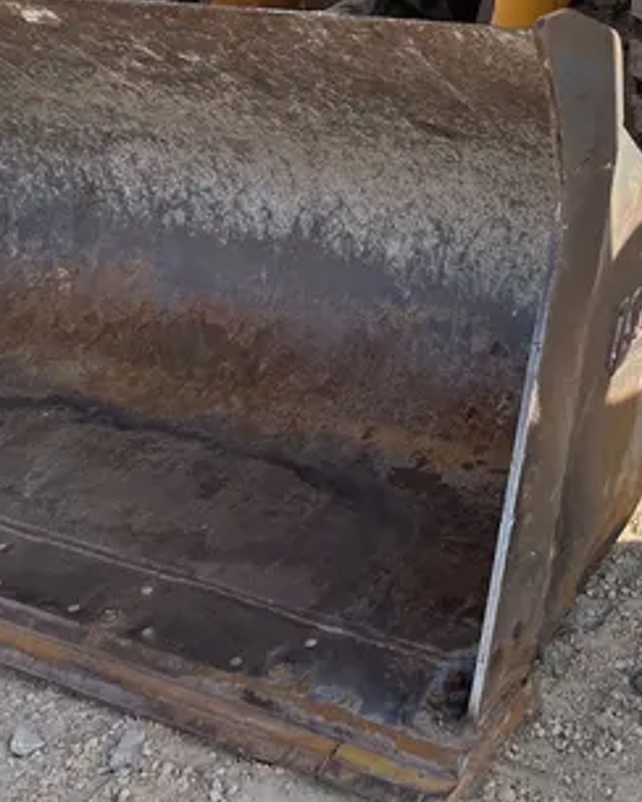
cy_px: -91
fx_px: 1449
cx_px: 550
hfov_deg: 24.4
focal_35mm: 61
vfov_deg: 28.1
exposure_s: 1/1689
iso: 50
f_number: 1.6
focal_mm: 4.2
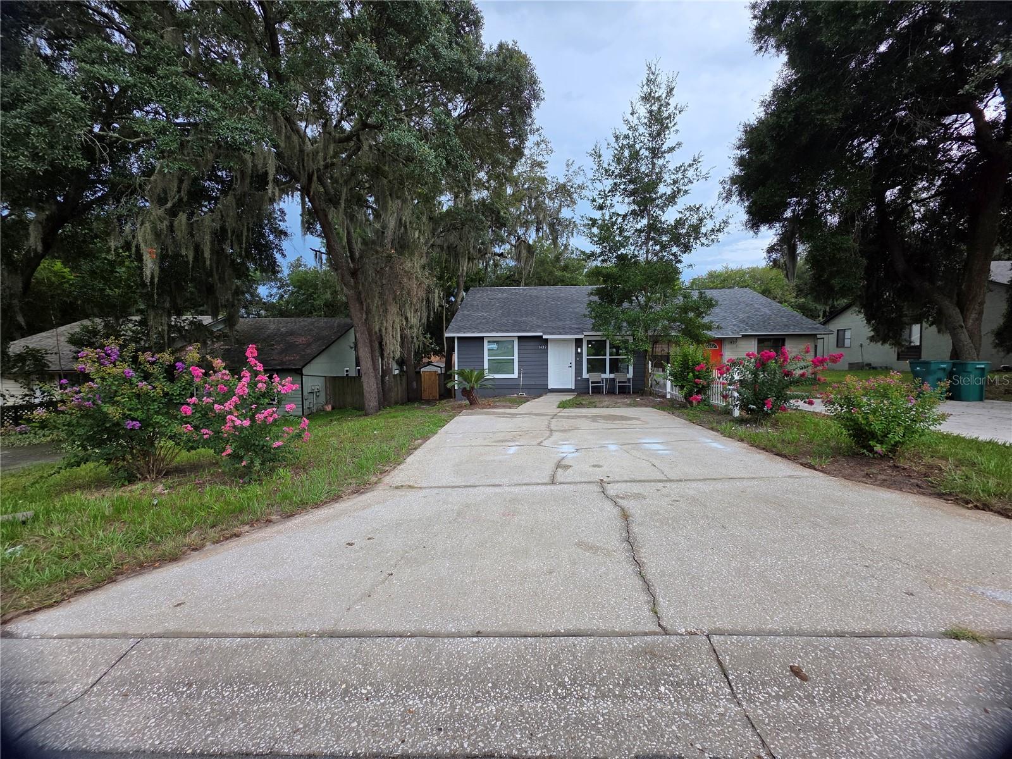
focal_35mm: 13
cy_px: 380
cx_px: 506
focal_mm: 2.2
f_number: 1.9
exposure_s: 1/932
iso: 40
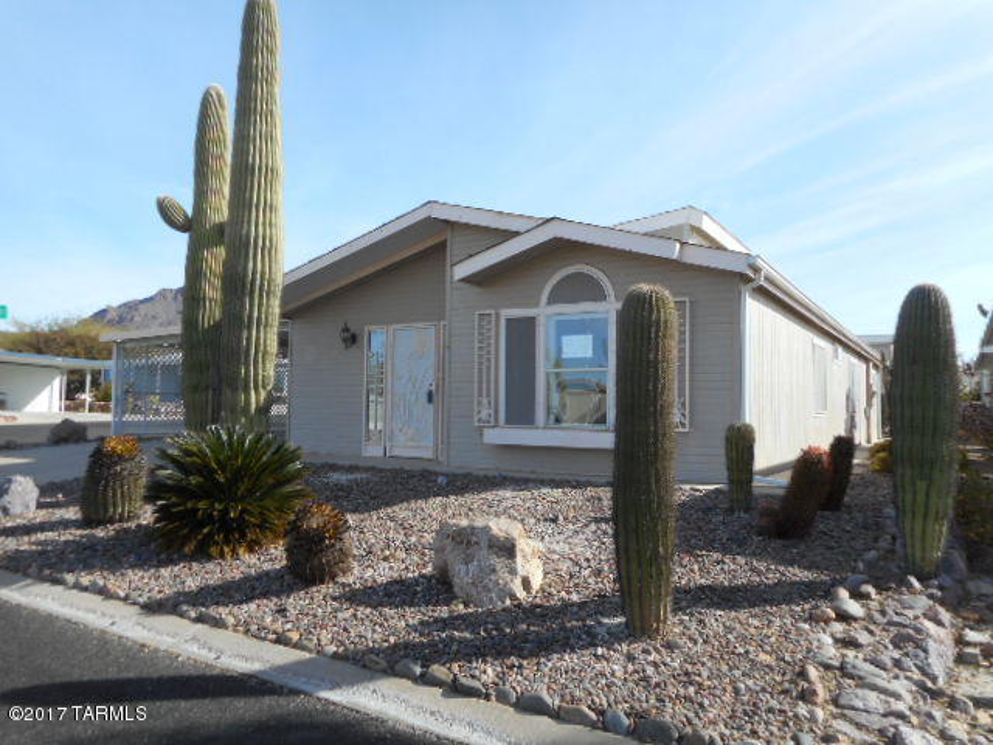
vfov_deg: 54.9
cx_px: 496
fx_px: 717
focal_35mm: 25
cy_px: 372
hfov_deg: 69.4
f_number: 3.7
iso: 80
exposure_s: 1/500
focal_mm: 4.5
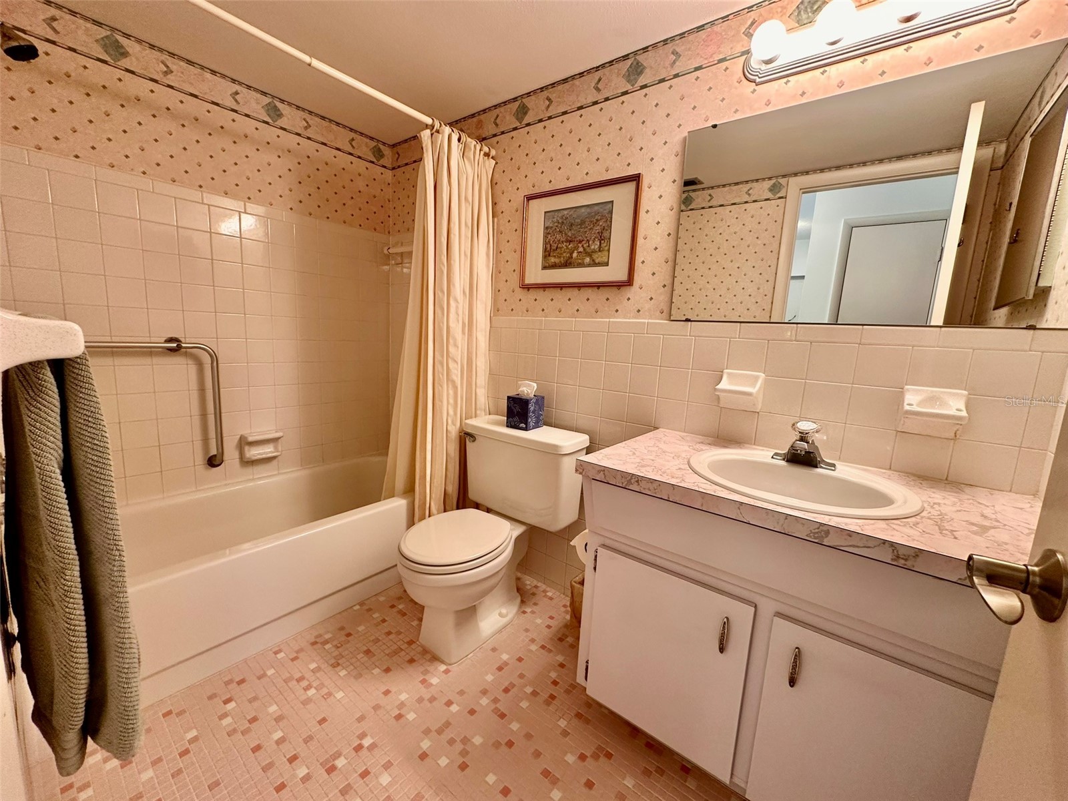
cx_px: 534
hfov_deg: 102.1
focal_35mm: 14
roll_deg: -4.0
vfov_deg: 85.7
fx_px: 432
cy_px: 400
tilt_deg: -9.4
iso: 160
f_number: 2.2
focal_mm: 2.22
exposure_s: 1/60
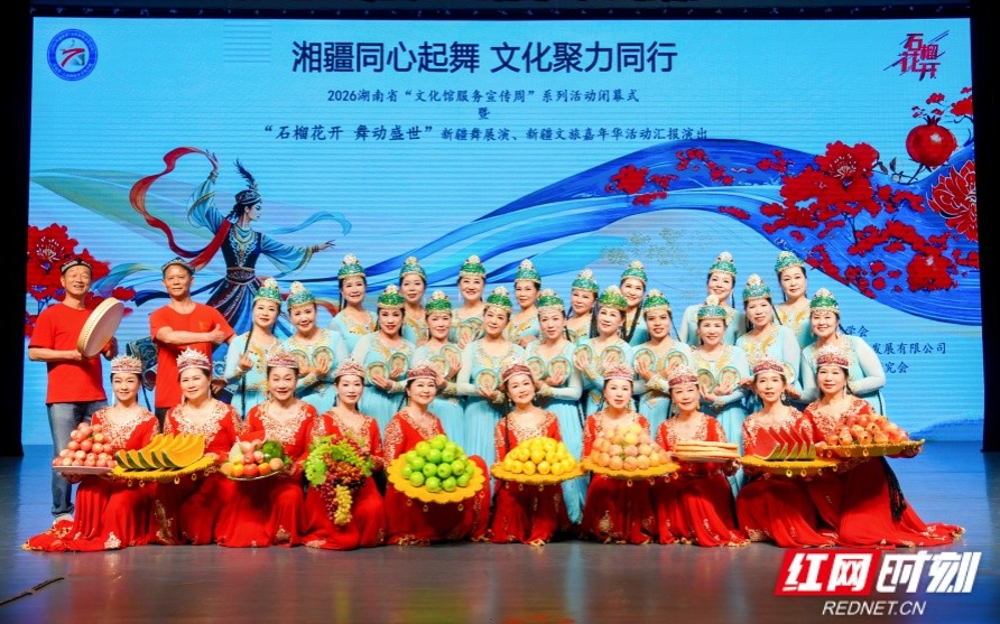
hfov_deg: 54.0
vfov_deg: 35.3
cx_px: 497
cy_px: 306
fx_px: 981
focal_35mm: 36
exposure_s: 1/125
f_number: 3.5
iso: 200
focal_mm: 35
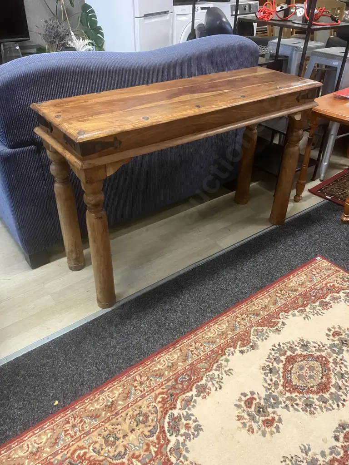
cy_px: 232
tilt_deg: -33.1
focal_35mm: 28
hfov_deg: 49.7
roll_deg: -1.0
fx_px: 376
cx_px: 174
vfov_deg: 63.4
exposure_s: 1/50
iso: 320
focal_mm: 3.99
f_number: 1.8
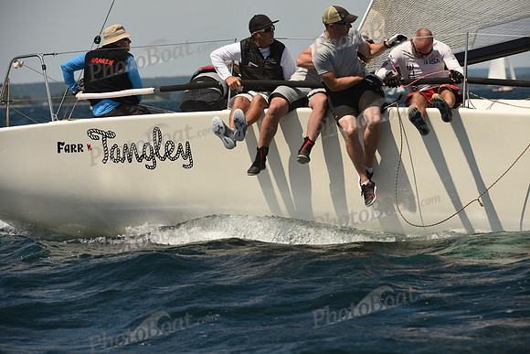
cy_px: 177
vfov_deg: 6.2
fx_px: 3239
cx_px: 265
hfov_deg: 9.4
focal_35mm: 220
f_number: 7.1
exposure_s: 1/1000
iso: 250
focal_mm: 220
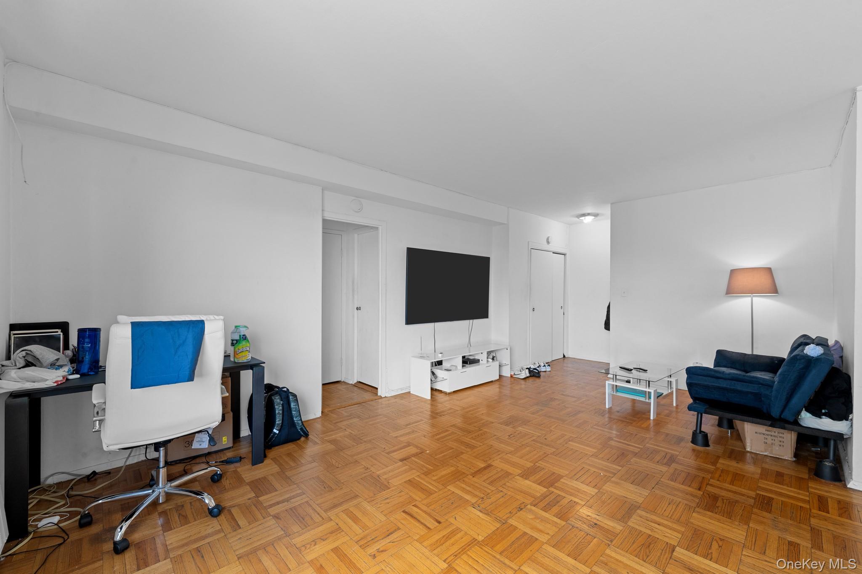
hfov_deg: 104.3
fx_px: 335
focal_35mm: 14
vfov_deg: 81.2
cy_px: 287
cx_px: 431
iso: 400
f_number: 10
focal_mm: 14
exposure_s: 1/4
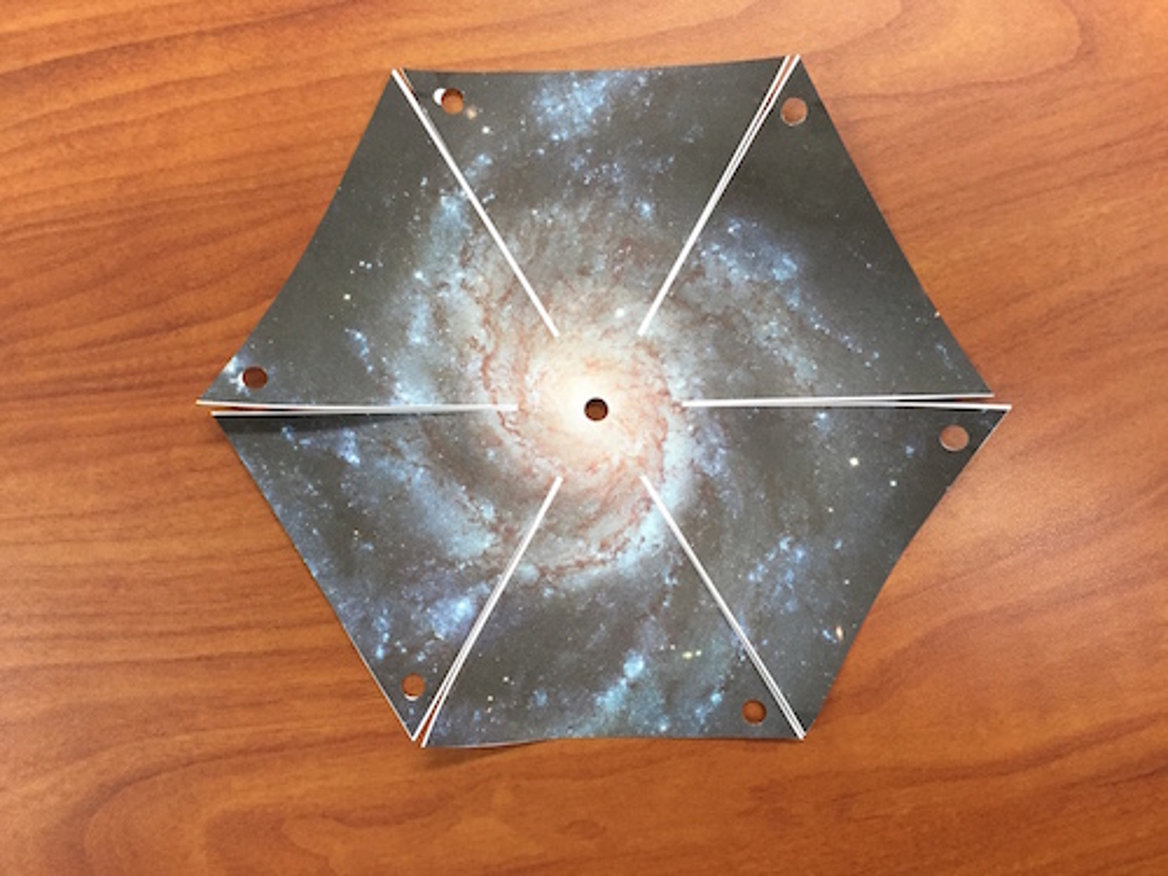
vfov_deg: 48.2
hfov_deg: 61.7
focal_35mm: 29
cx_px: 584
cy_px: 438
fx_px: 979
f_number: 2.2
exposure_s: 1/30
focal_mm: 4.15
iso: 125
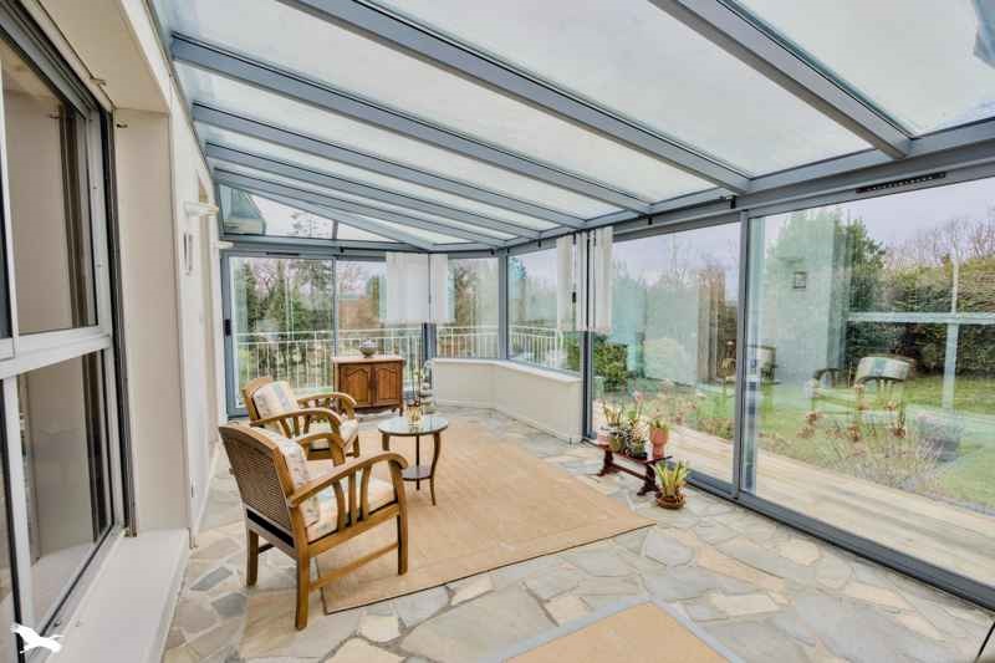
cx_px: 498
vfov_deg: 73.7
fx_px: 442
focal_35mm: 16
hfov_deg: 96.7
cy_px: 332
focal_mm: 16
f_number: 8
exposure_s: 1/800
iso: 800
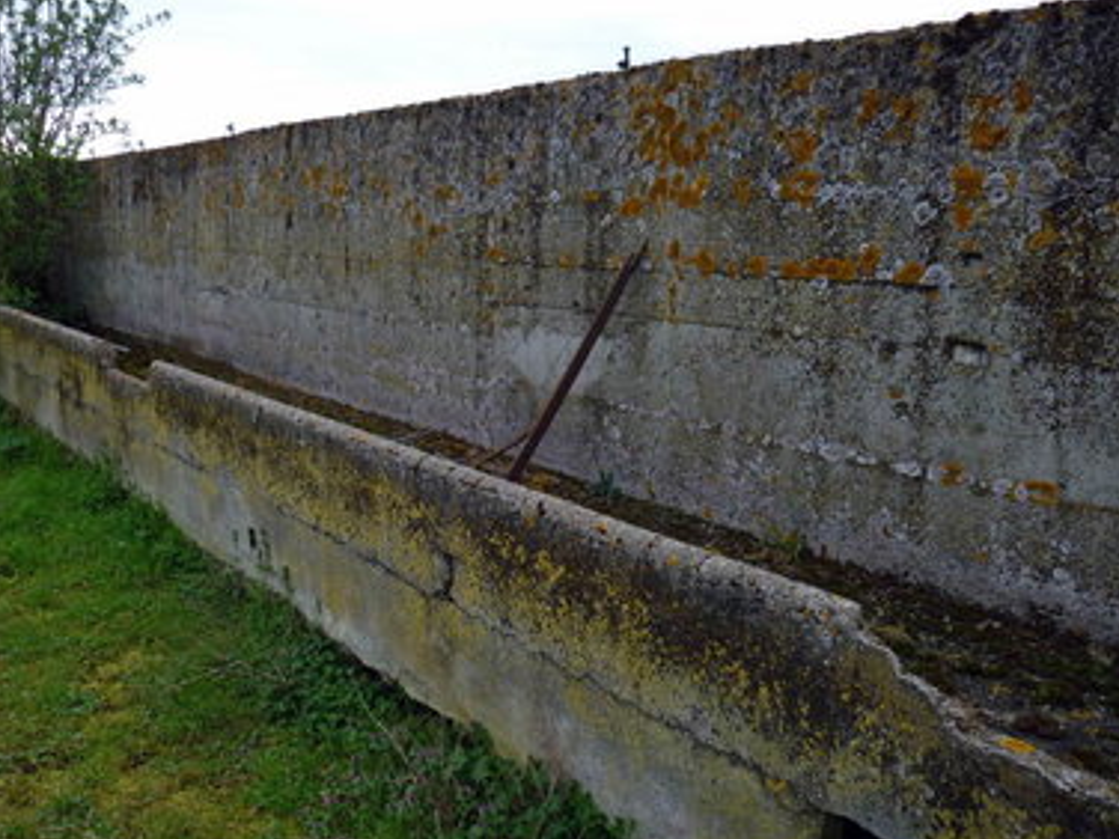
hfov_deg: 55.3
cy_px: 440
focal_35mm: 33
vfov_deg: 42.9
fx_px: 1067
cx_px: 536
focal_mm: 5.5
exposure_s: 1/400
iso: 80
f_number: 2.8
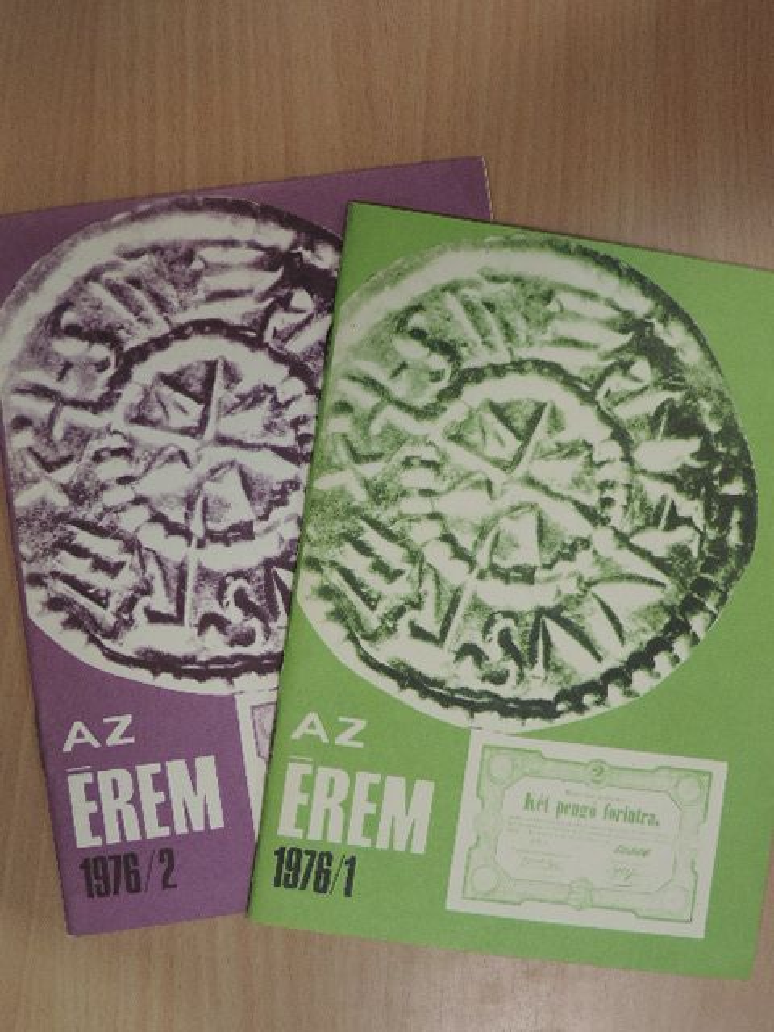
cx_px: 387
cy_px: 516
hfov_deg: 33.6
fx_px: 1282
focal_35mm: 43
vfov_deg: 43.9
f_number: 3.4
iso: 560
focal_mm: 7.6
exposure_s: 1/100
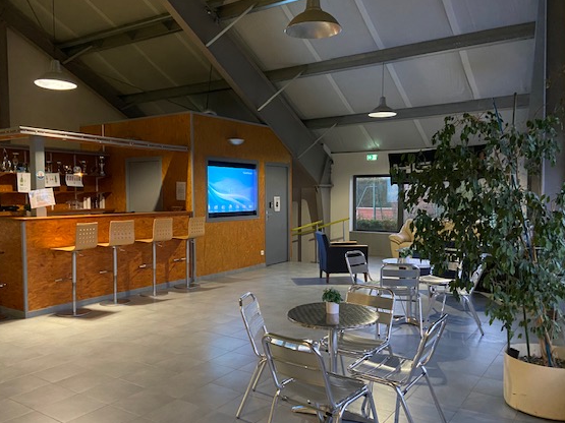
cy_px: 225
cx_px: 266
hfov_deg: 59.9
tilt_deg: -3.9
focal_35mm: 30
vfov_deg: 46.8
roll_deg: +0.0
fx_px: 490
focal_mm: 4.25
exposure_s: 1/25
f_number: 1.8
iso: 640
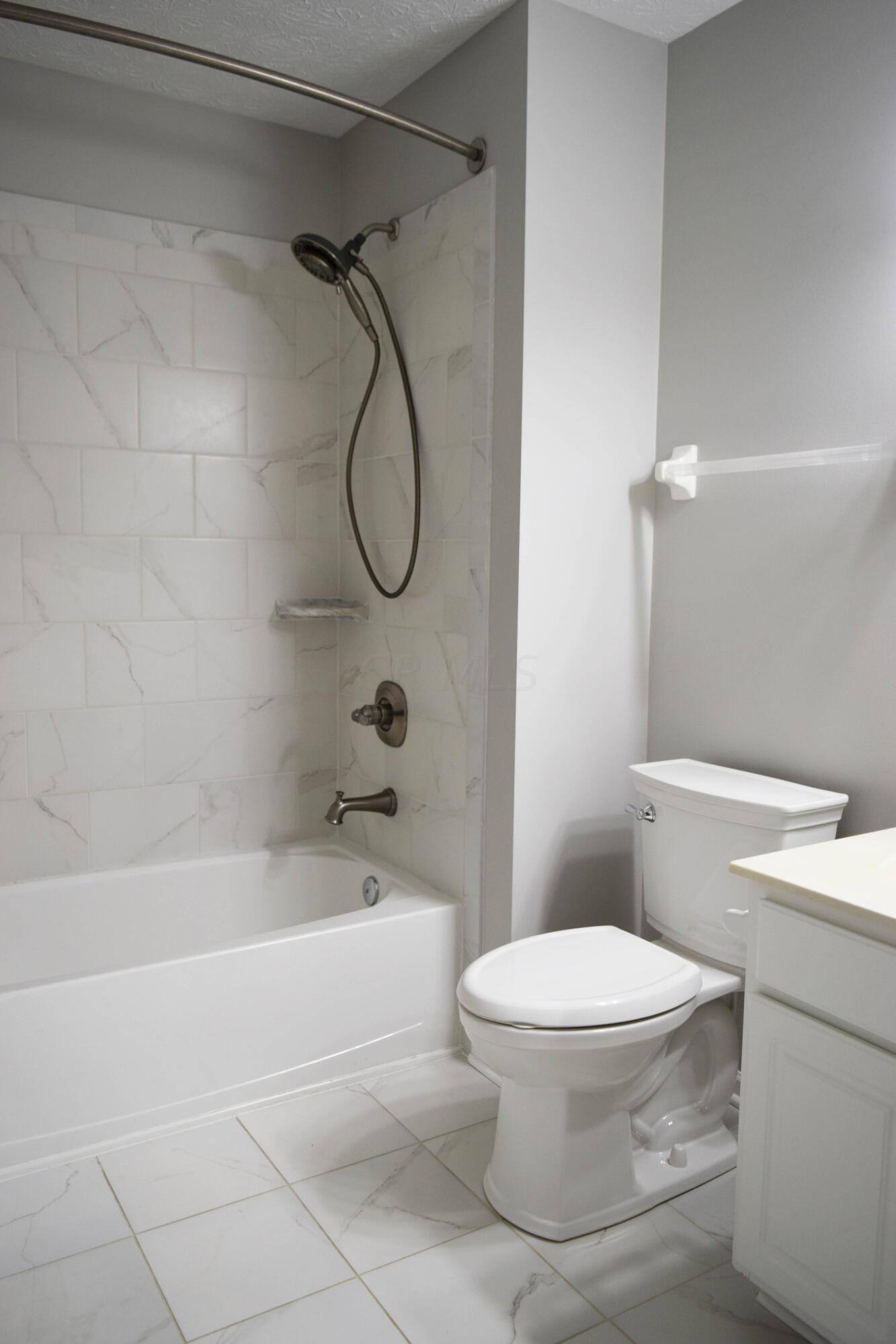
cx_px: 448
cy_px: 672
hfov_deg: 47.9
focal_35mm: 27
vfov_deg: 67.4
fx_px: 1008
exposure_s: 1/80
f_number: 4.5
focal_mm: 18
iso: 400
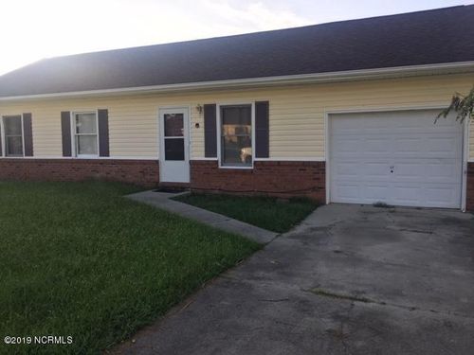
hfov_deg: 61.7
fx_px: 397
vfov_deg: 48.2
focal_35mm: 29
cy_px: 178
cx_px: 237
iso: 25
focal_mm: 4.15
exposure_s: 1/303
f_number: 2.2
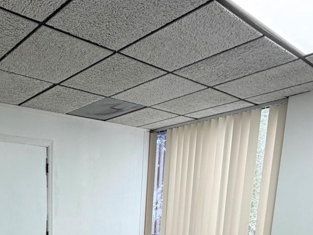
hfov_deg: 47.6
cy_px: 258
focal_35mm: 34
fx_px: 307
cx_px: 23
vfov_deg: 35.7
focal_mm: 2.22
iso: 125
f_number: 2.2
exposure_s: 1/120
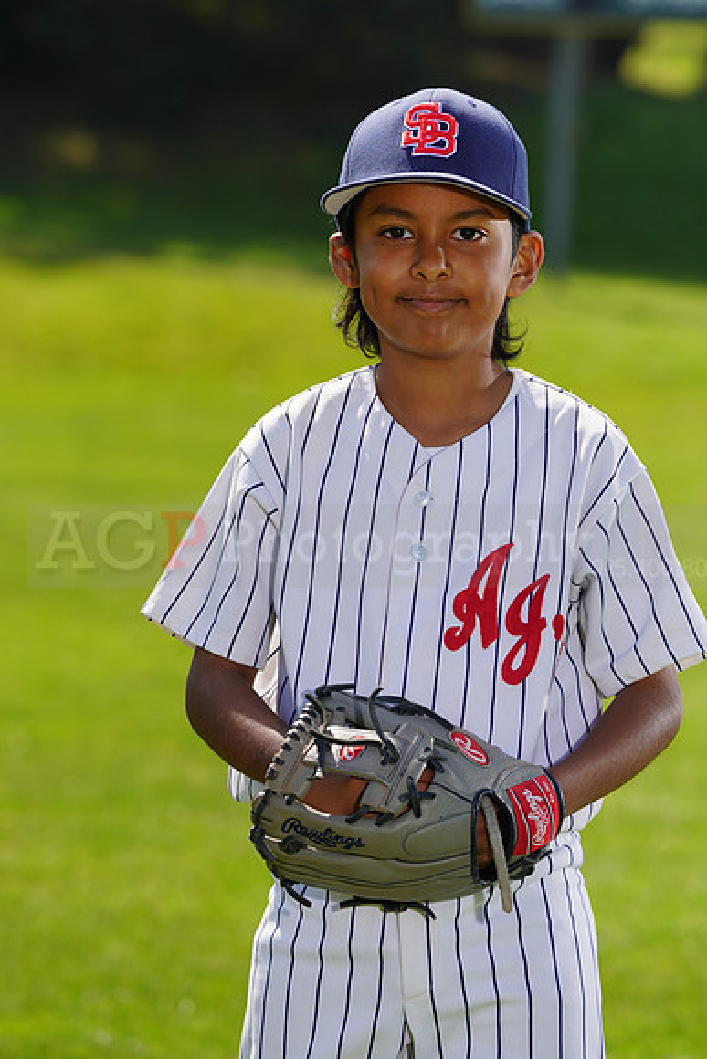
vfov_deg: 9.2
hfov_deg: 6.1
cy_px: 530
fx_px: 6594
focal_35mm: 224
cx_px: 354
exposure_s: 1/250
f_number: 8
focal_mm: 224
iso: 100
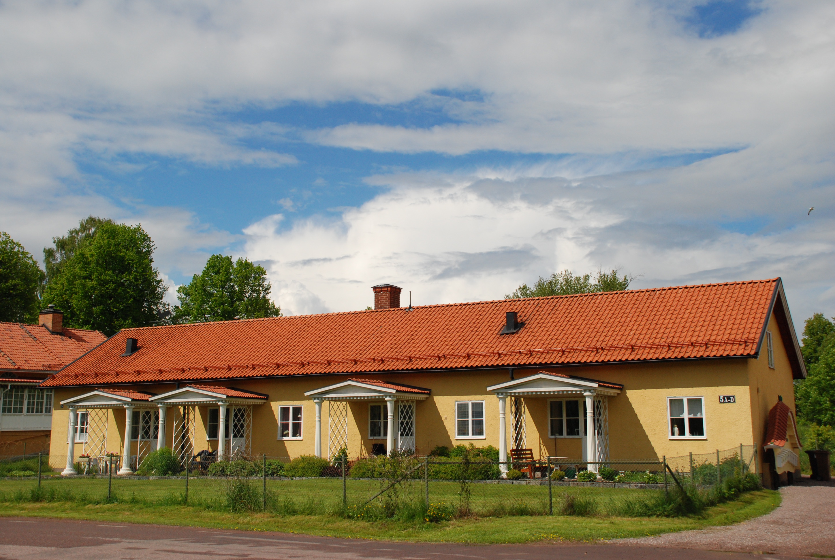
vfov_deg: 32.0
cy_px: 280
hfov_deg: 46.3
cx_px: 418
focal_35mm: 42
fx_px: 976
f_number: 5
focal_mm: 28
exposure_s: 1/4000
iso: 400
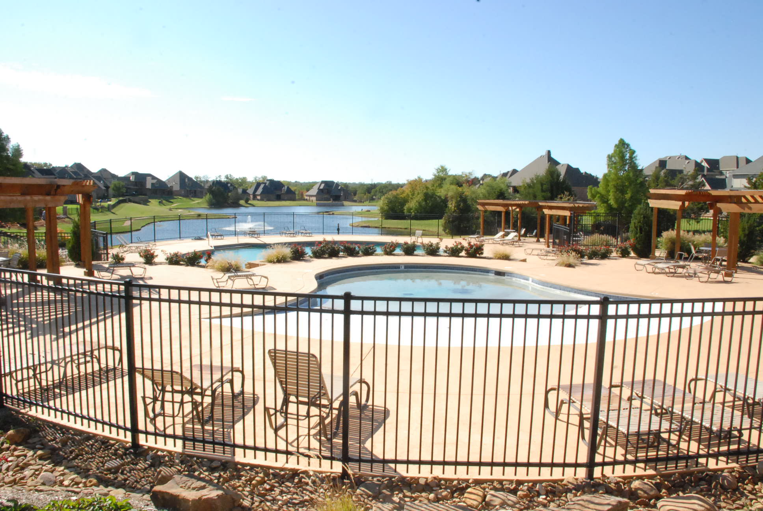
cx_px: 382
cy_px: 256
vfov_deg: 48.0
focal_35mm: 27
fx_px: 573
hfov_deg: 67.3
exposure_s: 1/200
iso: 1600
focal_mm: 18
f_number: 22
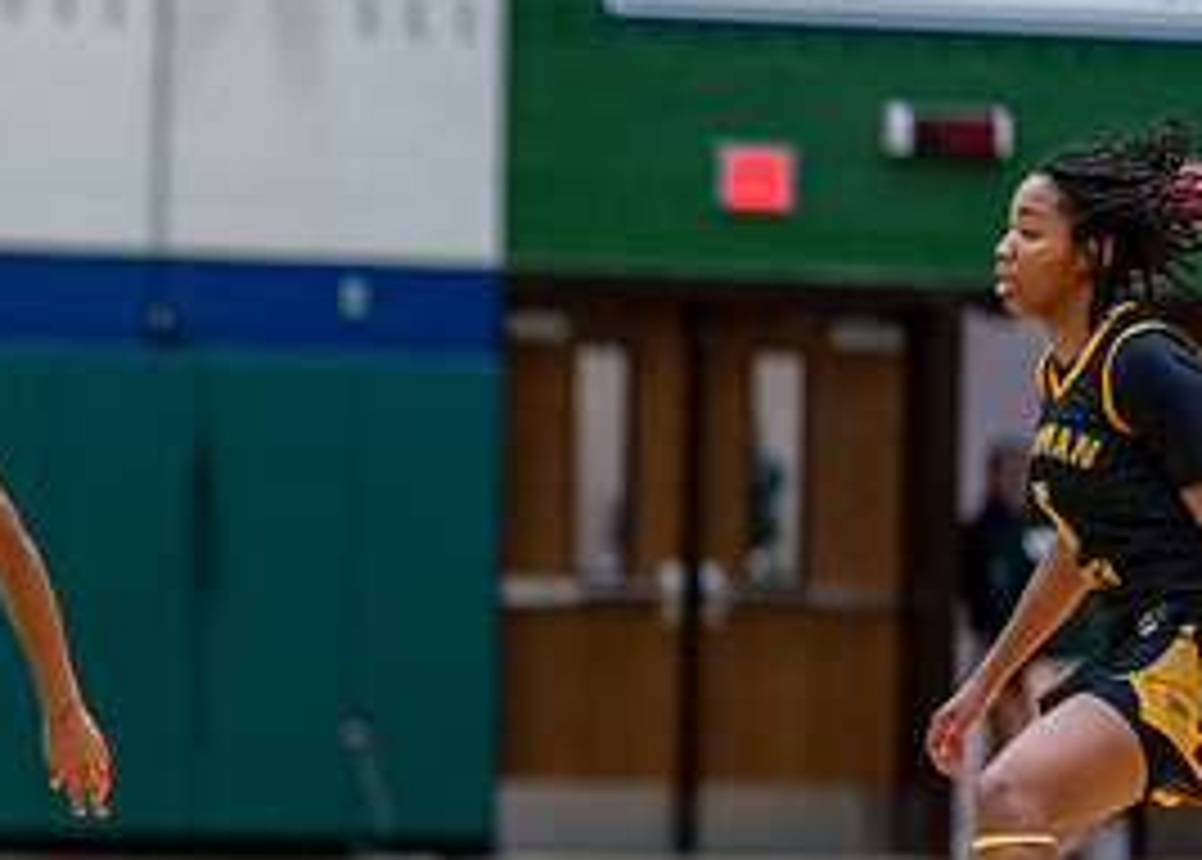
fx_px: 10486
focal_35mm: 307
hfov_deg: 6.5
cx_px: -86
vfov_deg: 4.7
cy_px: 729
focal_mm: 135
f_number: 1.8
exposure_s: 1/1250
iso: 2000
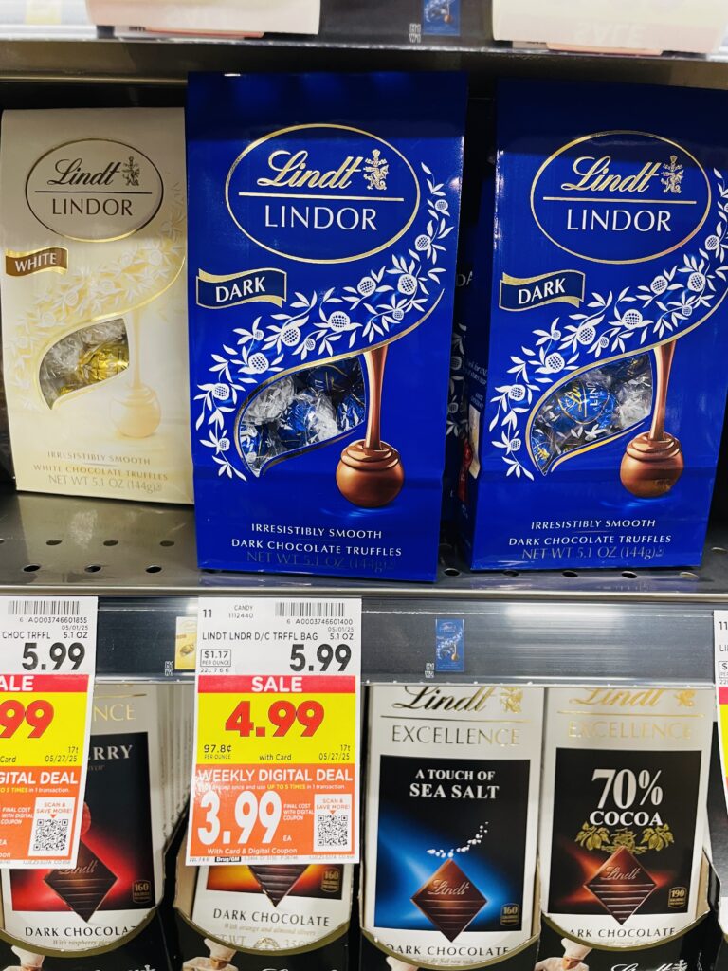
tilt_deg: -20.3
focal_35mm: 26
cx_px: 364
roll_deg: -1.5
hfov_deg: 53.1
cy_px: 486
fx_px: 729
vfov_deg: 67.3
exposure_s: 1/44
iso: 125
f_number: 1.6
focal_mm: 4.2
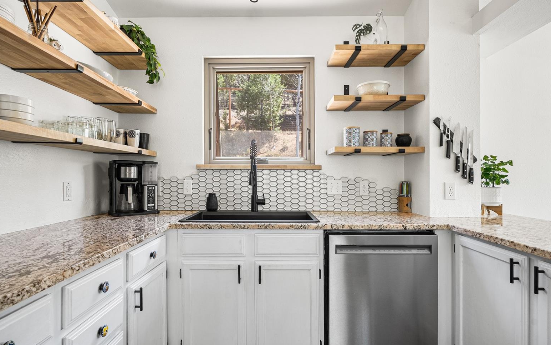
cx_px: 272
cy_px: 179
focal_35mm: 19
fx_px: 285
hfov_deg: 88.0
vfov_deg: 62.2
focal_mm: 18
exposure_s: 1/40
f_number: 8
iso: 200
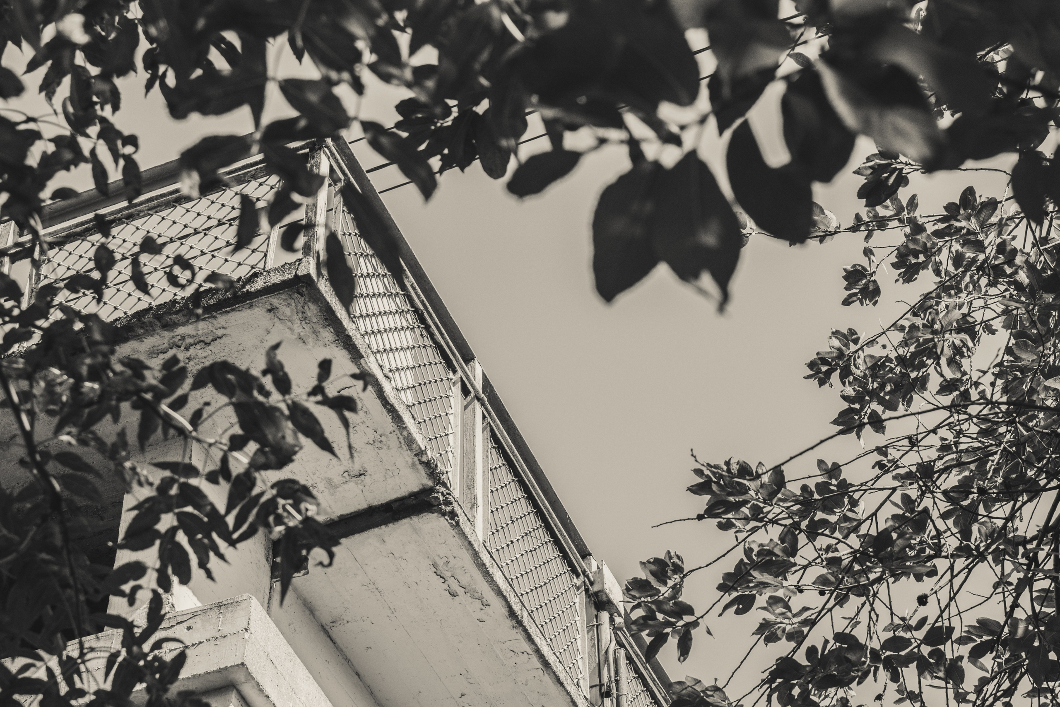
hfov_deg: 25.2
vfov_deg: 16.9
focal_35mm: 81
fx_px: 2373
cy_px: 475
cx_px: 530
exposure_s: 1/1000
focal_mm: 40
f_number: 4.5
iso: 100
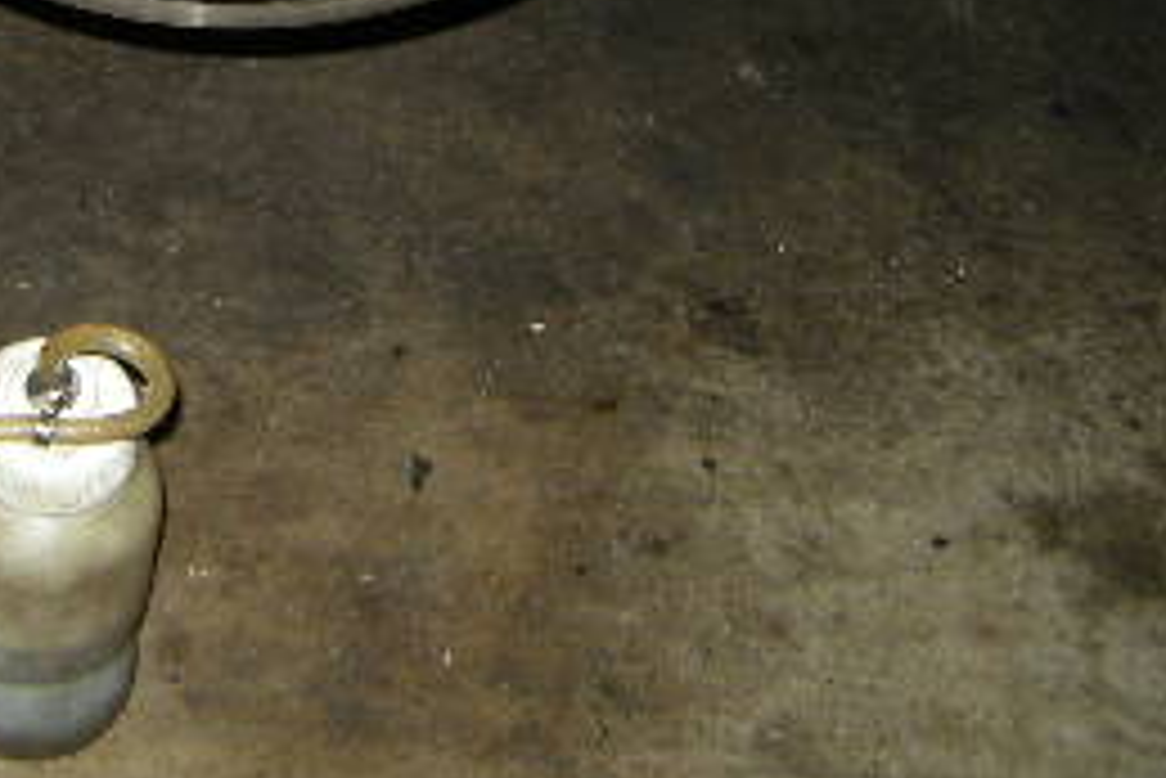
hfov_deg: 27.1
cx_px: 113
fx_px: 2333
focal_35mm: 72
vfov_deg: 17.9
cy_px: -180
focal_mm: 4.7
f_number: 2.8
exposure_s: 1/60
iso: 157
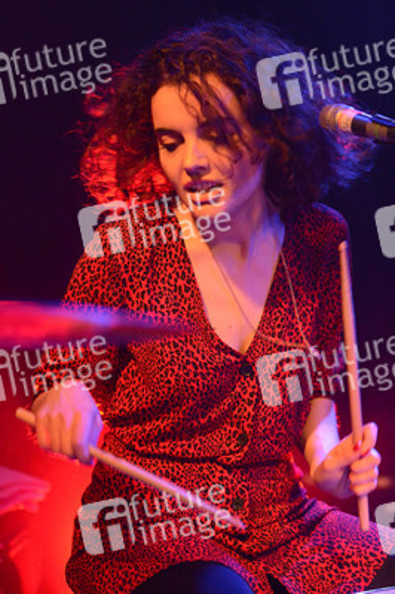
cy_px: 297
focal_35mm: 70
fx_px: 1154
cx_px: 198
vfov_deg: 28.9
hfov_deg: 19.4
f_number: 2.8
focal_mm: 70
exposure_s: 1/200
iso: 8063
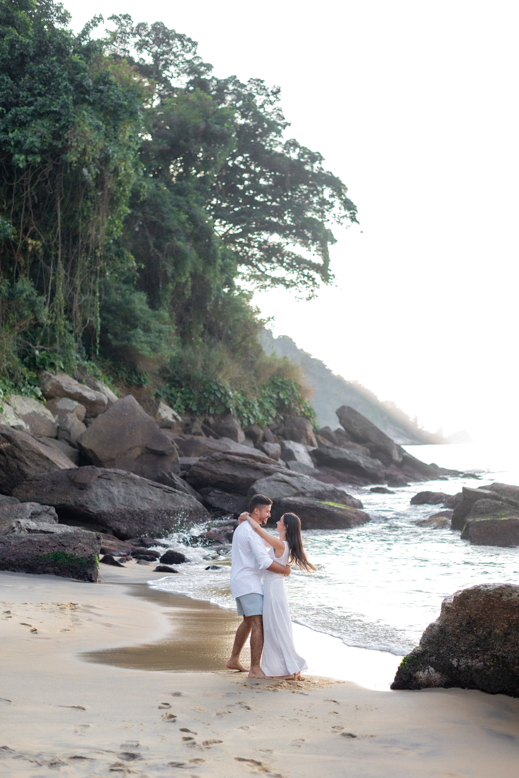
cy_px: 389
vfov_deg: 39.6
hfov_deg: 27.0
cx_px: 260
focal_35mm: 50
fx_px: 1080
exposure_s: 1/200
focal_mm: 50
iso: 80
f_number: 2.2
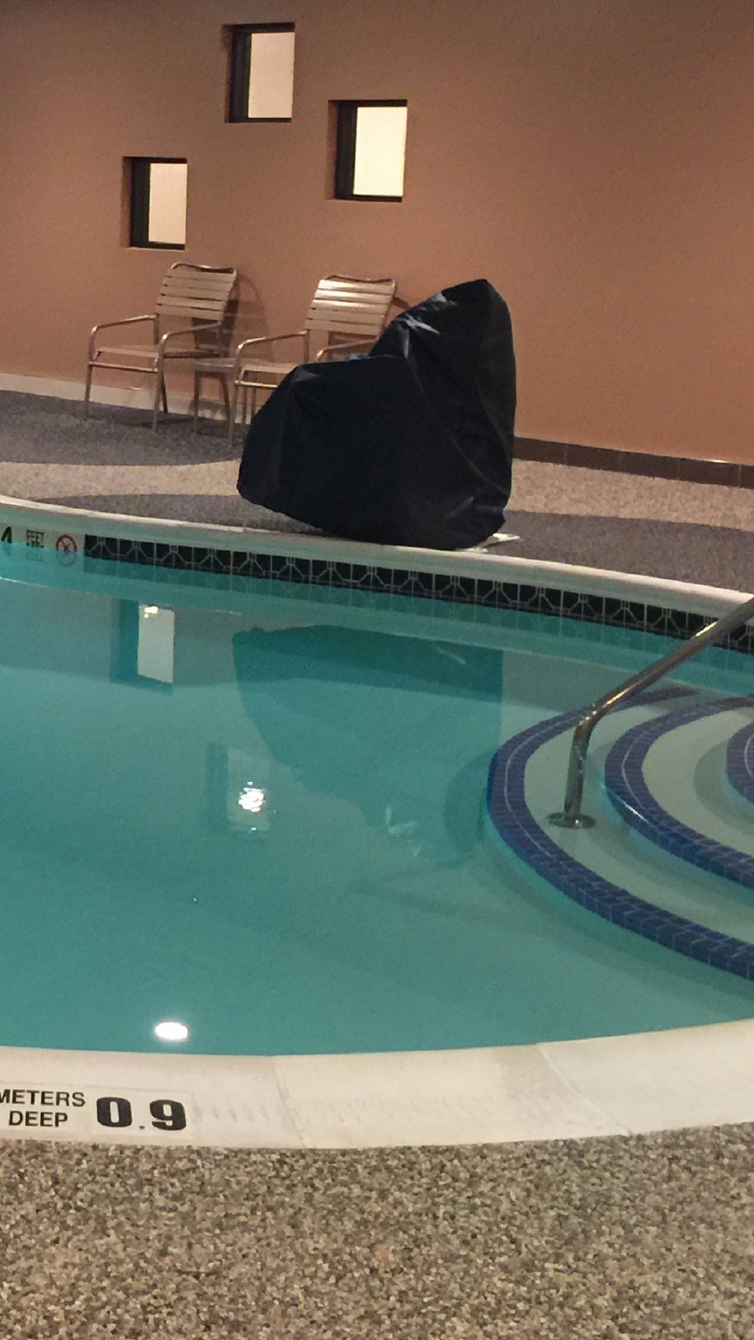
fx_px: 2276
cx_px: -78
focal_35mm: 64
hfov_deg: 18.1
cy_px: 481
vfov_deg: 32.6
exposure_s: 1/4
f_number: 2.2
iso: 80
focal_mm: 4.2
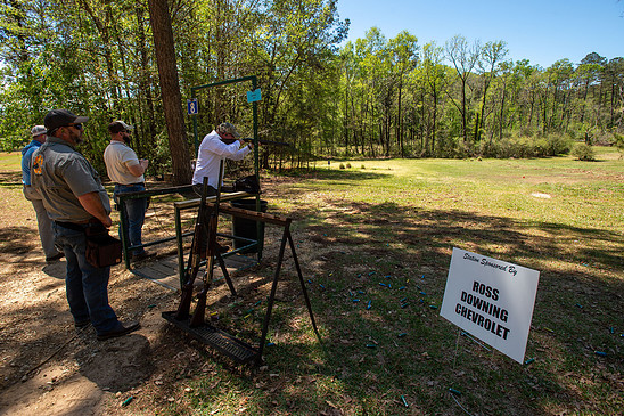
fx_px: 312
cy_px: 211
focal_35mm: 18
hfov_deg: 90.0
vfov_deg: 67.3
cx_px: 311
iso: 80
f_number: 7.1
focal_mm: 17
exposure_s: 1/250
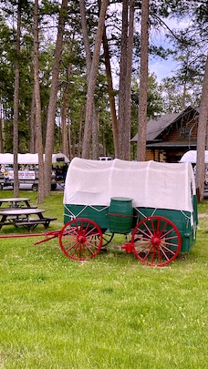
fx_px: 412
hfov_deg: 27.2
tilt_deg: -4.6
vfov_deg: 48.3
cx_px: 195
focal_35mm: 42
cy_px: 179
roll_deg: +1.3
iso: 32
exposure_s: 1/635
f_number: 1.6
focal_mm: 5.1
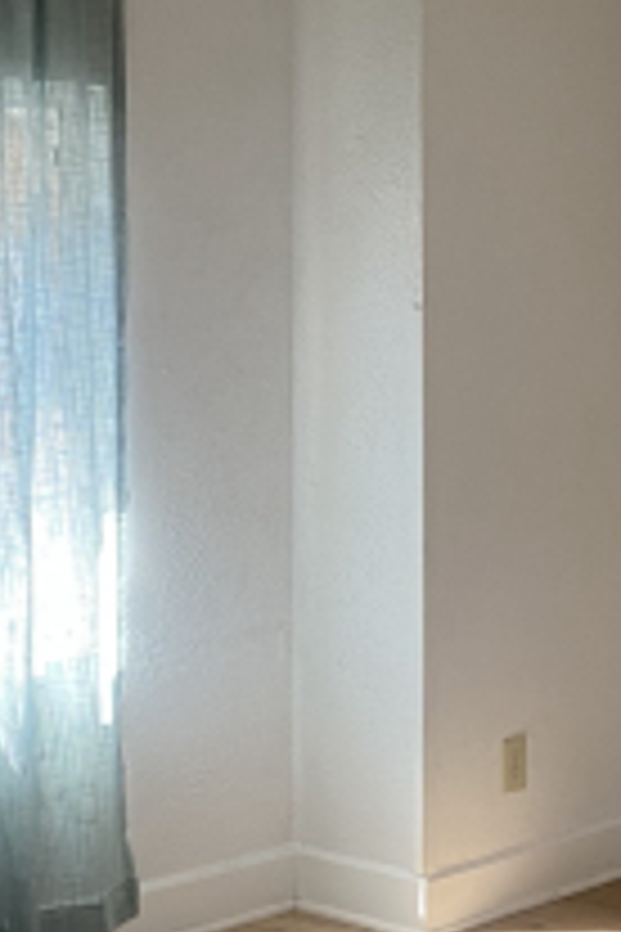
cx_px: 565
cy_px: 338
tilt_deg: -1.8
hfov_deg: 15.5
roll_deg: -0.6
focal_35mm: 87
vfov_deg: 23.3
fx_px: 2251
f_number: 1.8
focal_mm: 4.25
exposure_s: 1/60
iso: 80
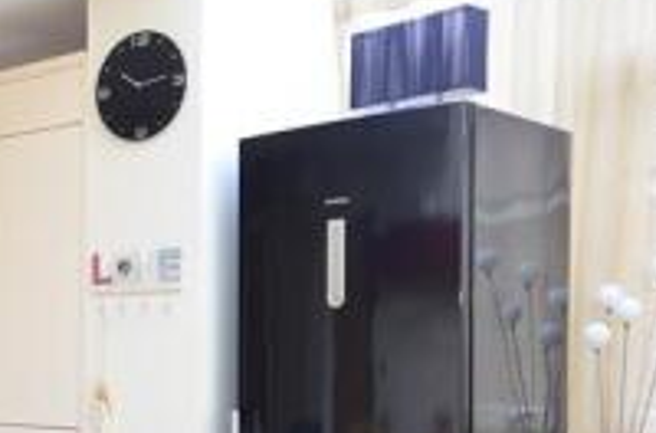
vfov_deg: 22.5
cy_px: 348
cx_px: -82
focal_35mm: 59
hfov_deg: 30.2
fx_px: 1072
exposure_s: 1/20
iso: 200
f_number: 5
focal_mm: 12
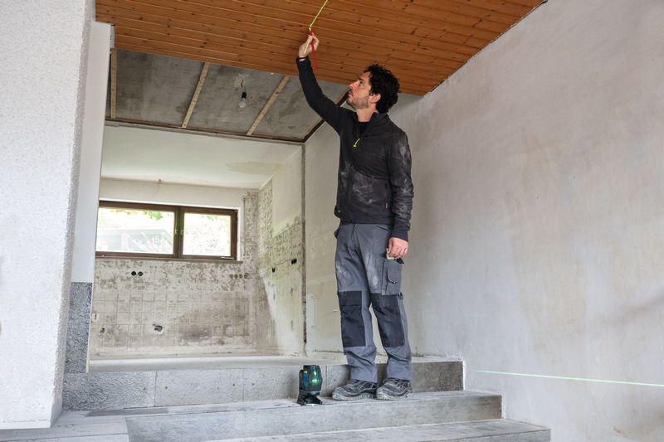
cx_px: 332
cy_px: 221
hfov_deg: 60.3
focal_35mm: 31
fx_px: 572
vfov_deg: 42.3
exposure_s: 1/80
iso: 4000
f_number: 6.3
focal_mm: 31
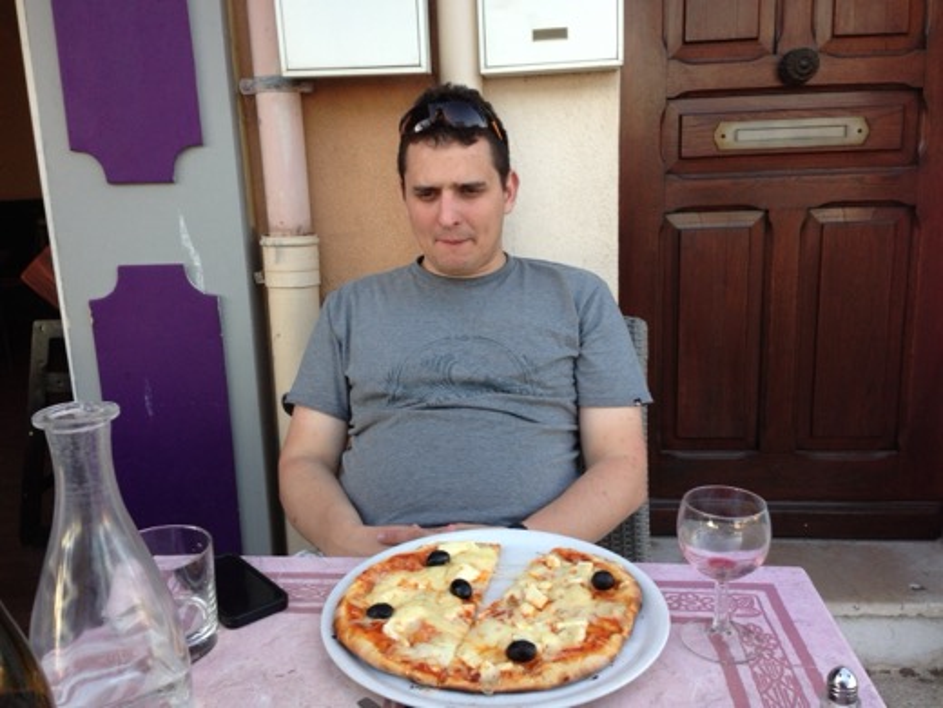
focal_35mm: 33
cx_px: 472
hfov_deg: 55.4
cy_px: 354
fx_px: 899
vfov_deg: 42.9
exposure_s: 1/60
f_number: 2.4
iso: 64
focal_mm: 4.13
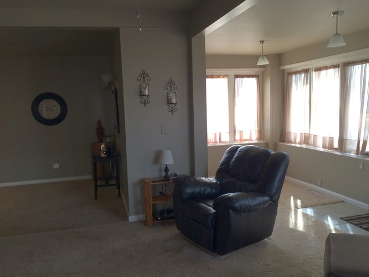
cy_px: 138
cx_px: 184
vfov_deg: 48.2
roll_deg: +2.8
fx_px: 309
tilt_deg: -5.4
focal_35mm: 29
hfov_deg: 61.7
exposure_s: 1/30
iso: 80
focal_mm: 4.15
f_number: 2.2
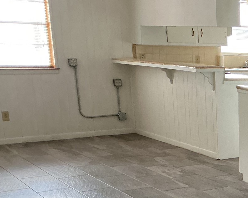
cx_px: 318
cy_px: 205
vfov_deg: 20.2
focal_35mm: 73
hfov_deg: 23.2
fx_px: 536
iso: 200
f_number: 1.8
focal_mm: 3
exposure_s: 1/60
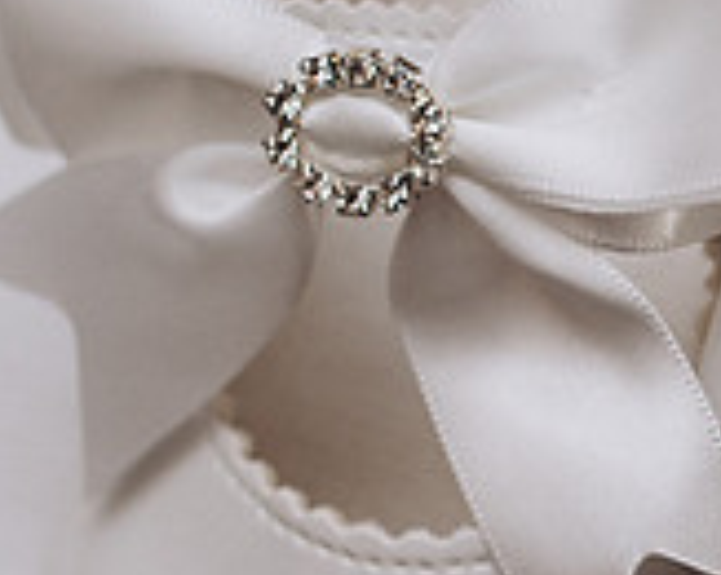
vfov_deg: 6.4
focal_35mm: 241
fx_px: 5137
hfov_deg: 7.9
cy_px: 310
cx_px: 927
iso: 100
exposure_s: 1/160
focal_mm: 35
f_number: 2.8
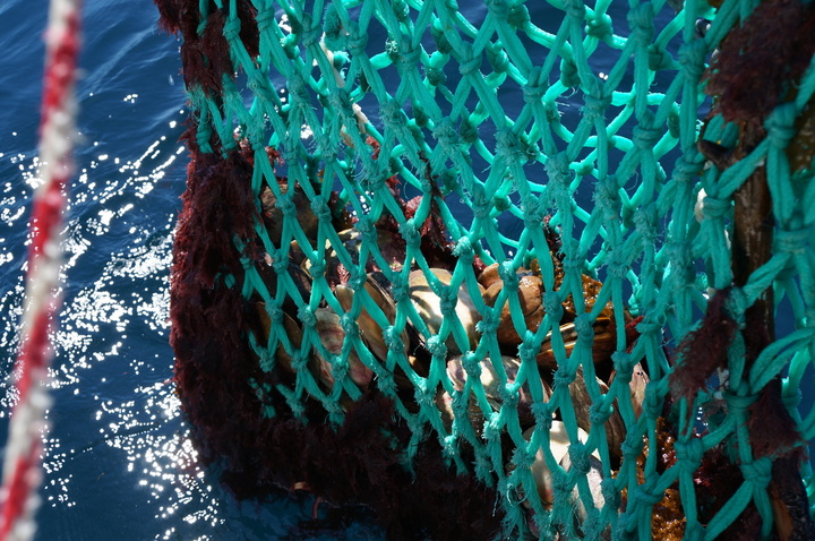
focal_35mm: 46
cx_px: 408
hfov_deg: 42.4
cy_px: 270
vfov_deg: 28.9
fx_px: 1051
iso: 100
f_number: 6.3
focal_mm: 31
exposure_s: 1/200
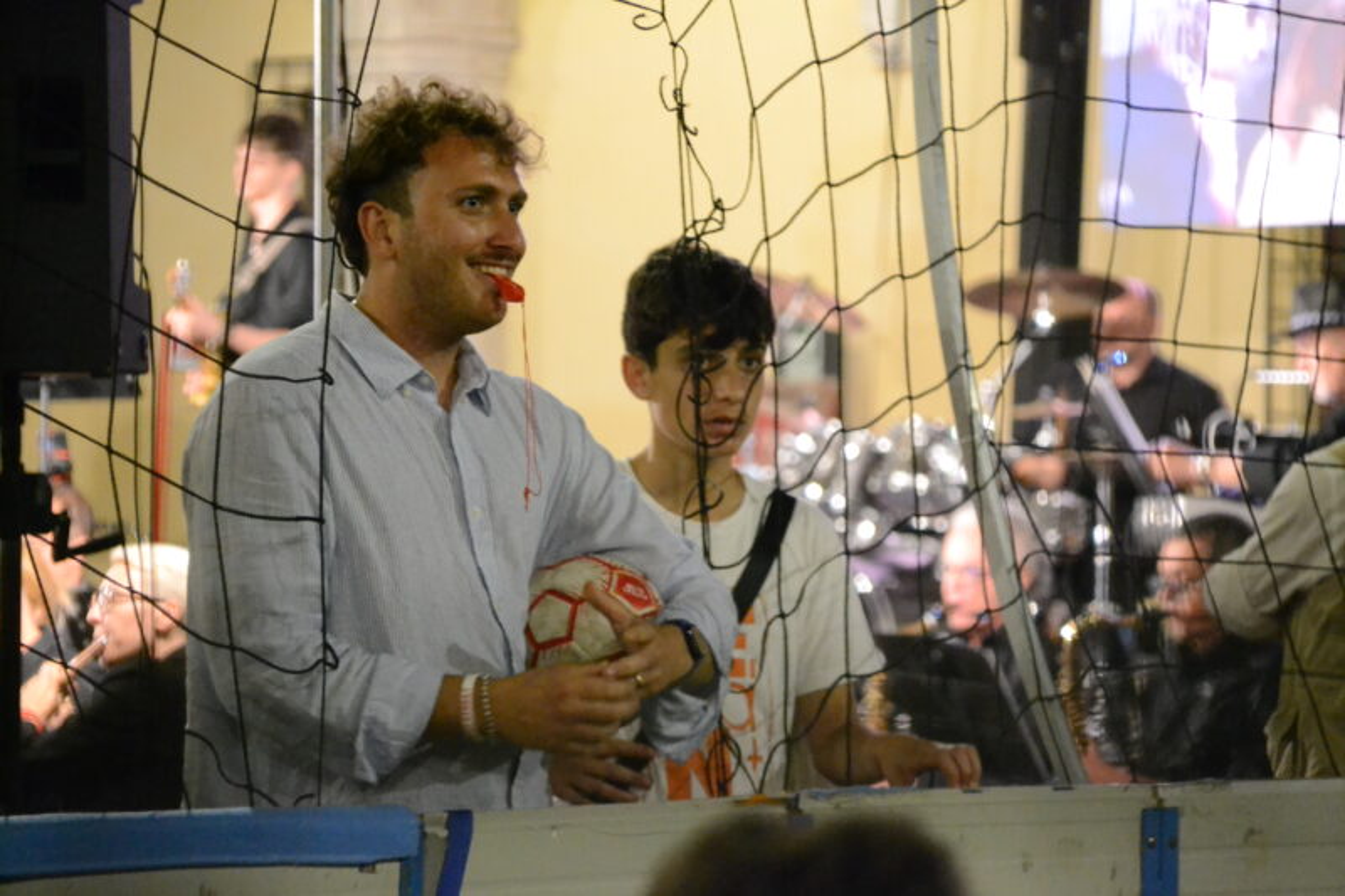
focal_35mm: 218
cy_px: 448
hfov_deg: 9.5
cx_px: 672
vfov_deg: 6.3
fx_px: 8124
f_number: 6
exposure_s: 1/50
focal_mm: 145
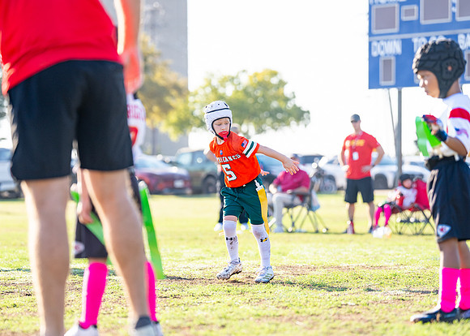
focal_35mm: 160
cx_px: 222
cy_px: 182
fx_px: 2139
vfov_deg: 9.0
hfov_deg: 12.5
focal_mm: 126
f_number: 2.8
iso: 250
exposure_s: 1/1600
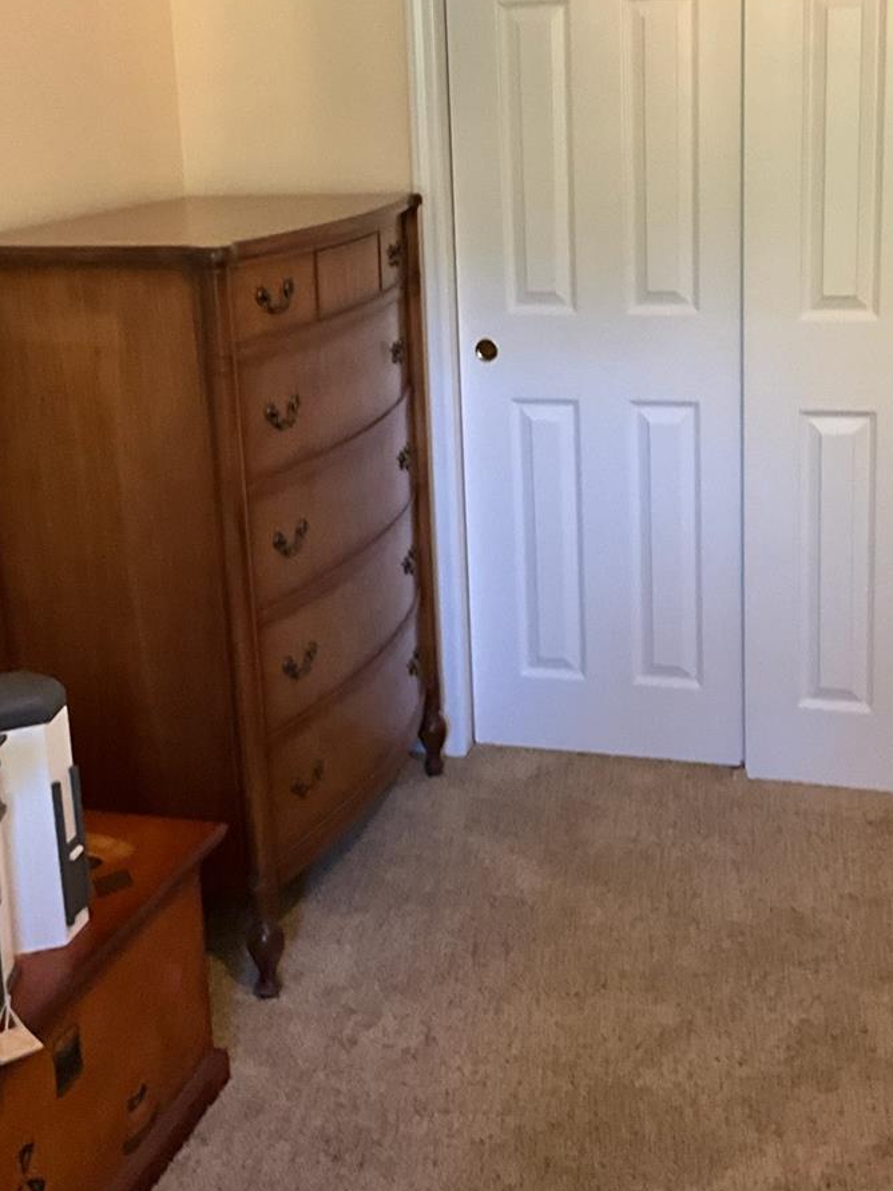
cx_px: 438
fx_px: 1720
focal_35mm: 50
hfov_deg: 29.1
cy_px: 480
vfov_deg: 38.0
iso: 320
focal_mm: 3
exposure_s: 1/40
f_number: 1.8
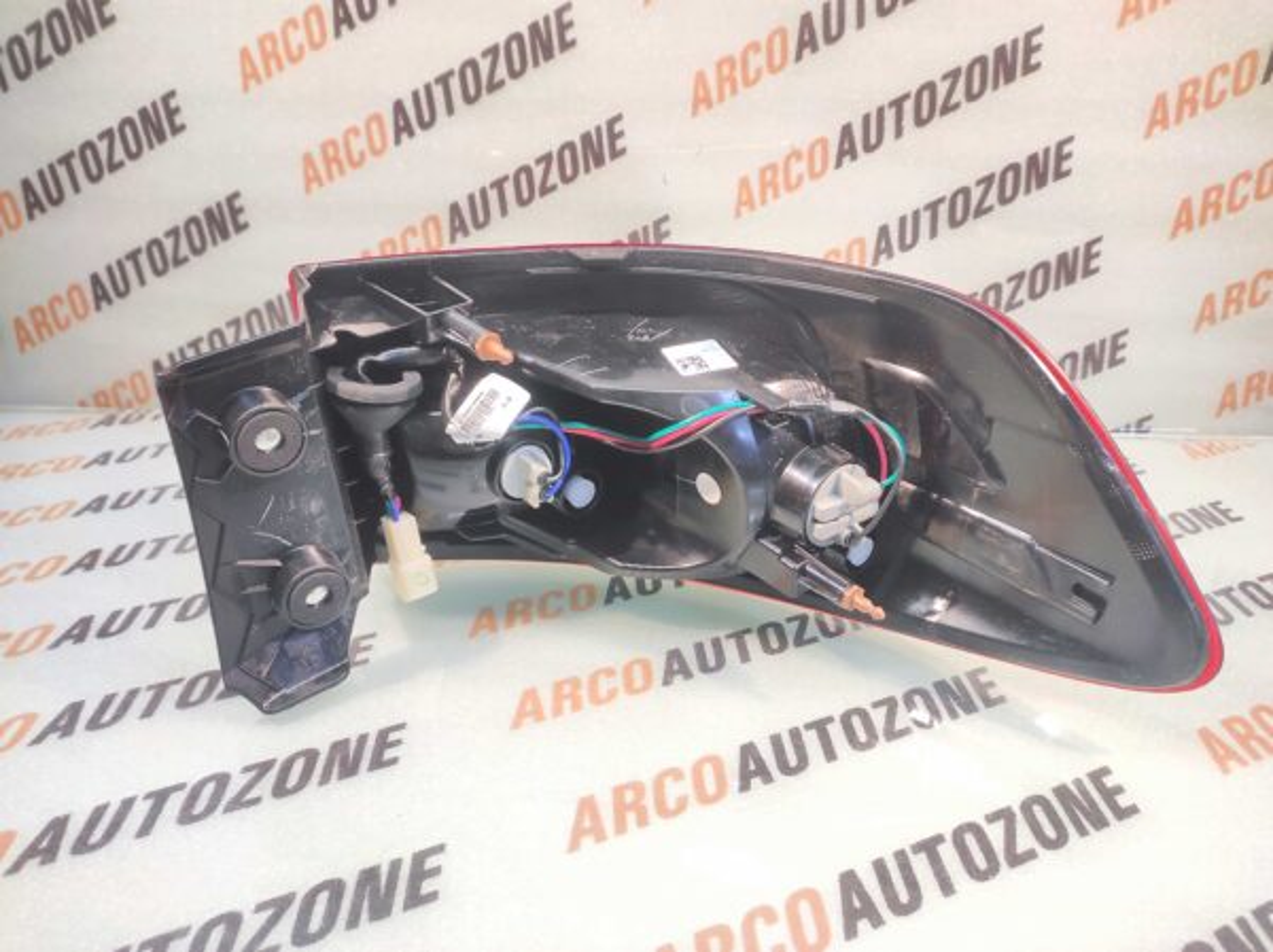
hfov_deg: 91.1
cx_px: 636
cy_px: 476
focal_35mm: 17
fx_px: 625
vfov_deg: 74.7
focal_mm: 4.74
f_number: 1.79
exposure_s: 1/25
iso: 341
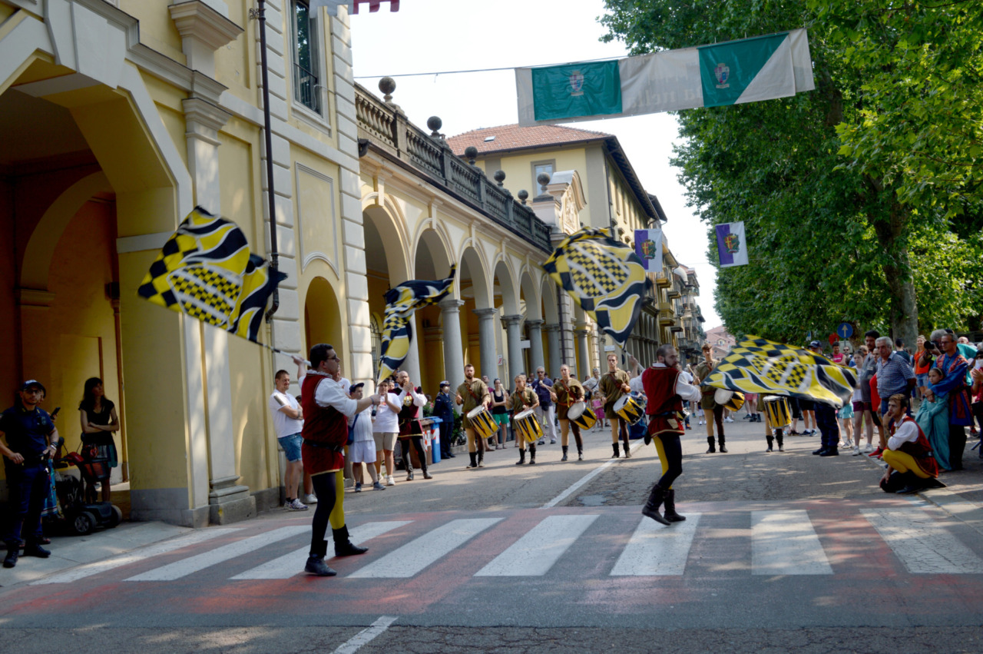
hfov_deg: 55.1
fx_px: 941
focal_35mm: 34
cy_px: 327
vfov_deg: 38.3
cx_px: 492
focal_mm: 23
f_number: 6.3
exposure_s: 1/160
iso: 100
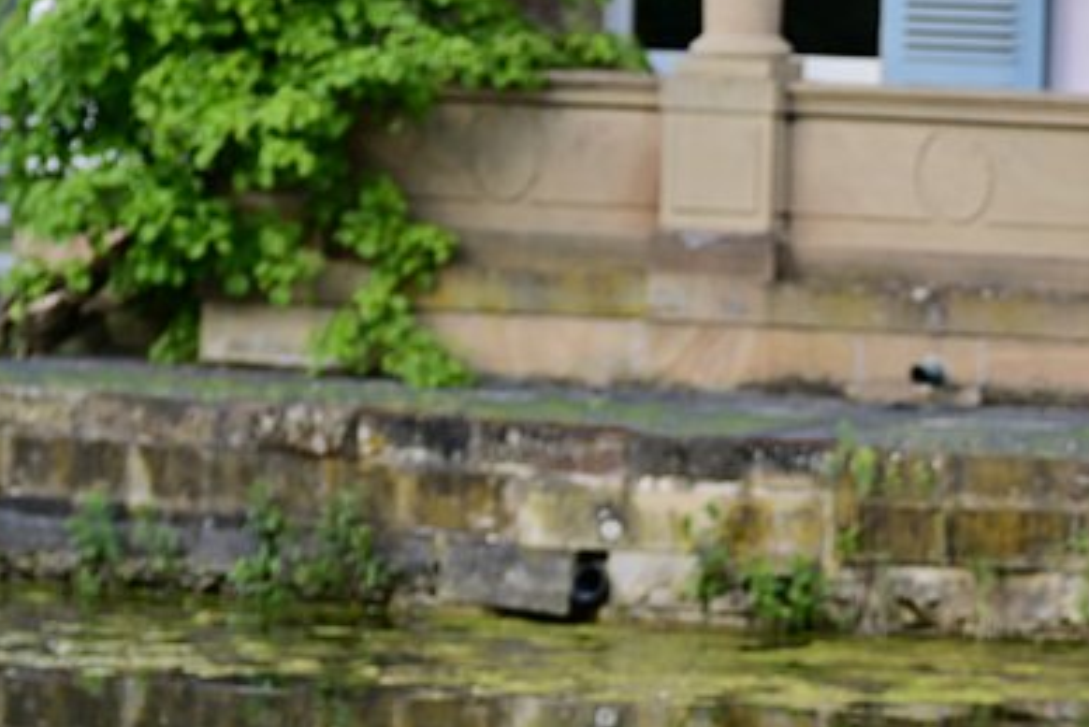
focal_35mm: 417
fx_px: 12618
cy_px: 1112
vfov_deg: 3.3
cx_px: 1201
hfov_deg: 4.9
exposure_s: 1/800
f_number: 1.8
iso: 64
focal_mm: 135
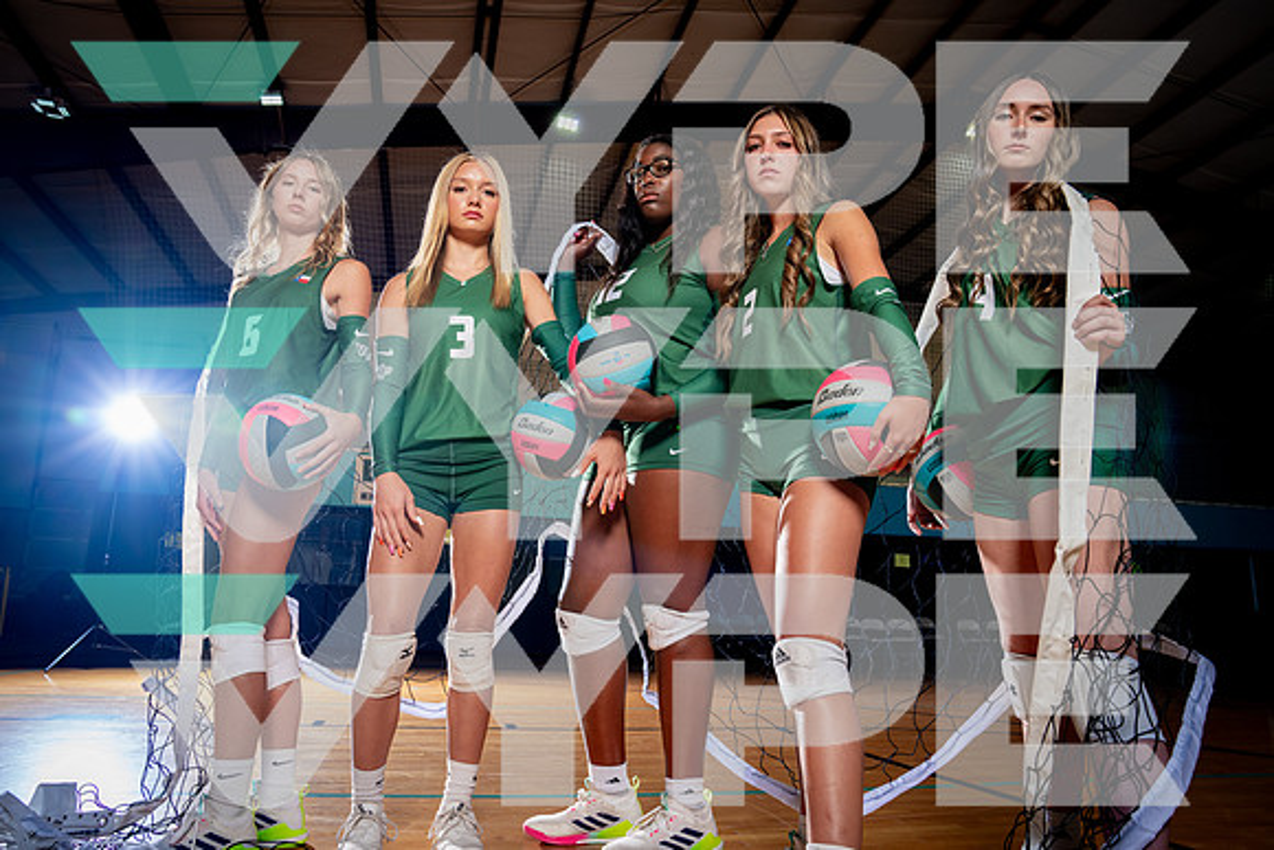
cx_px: 637
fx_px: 872
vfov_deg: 52.0
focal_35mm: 25
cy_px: 425
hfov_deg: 72.3
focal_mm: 24
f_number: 5
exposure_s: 1/200
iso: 250
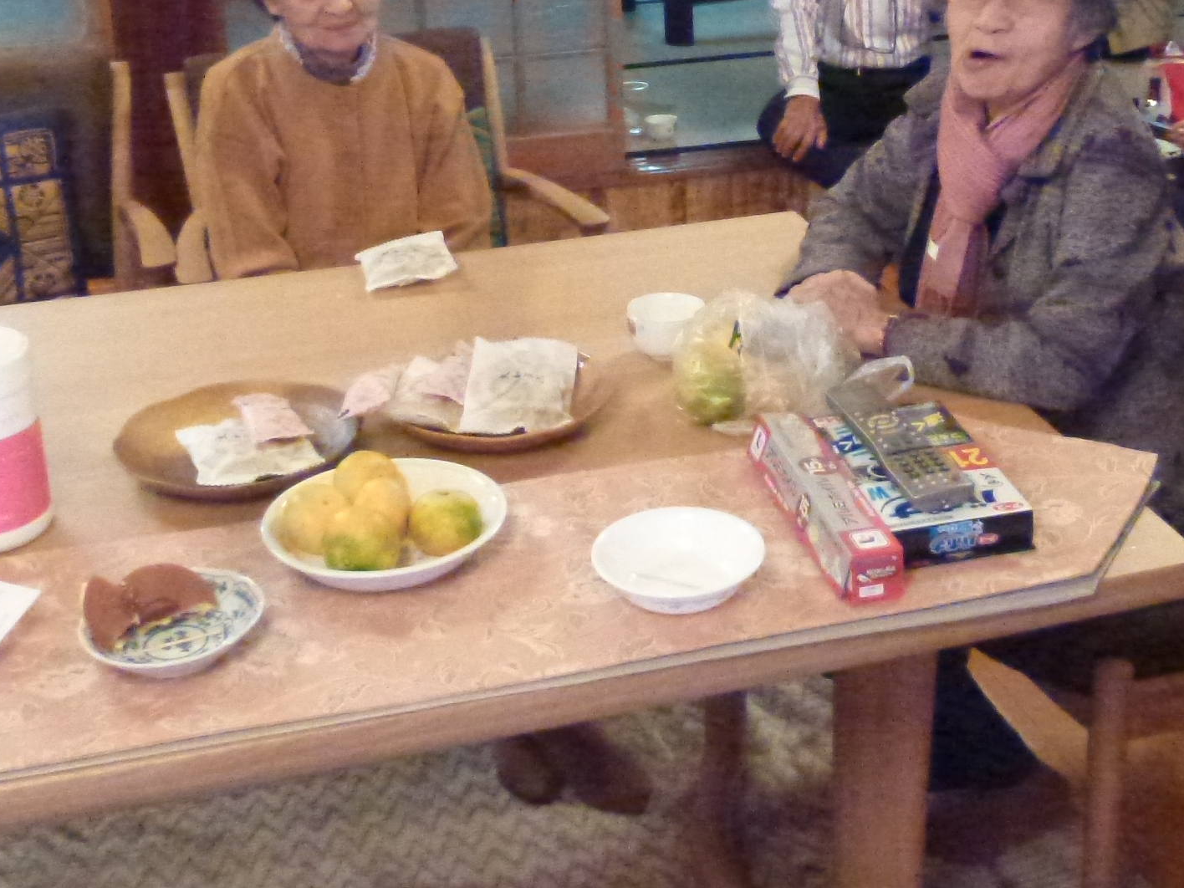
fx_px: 1608
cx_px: 671
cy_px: 160
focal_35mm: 47
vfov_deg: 30.0
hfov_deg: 40.4
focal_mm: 4.7
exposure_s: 1/50
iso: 1600
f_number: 3.4
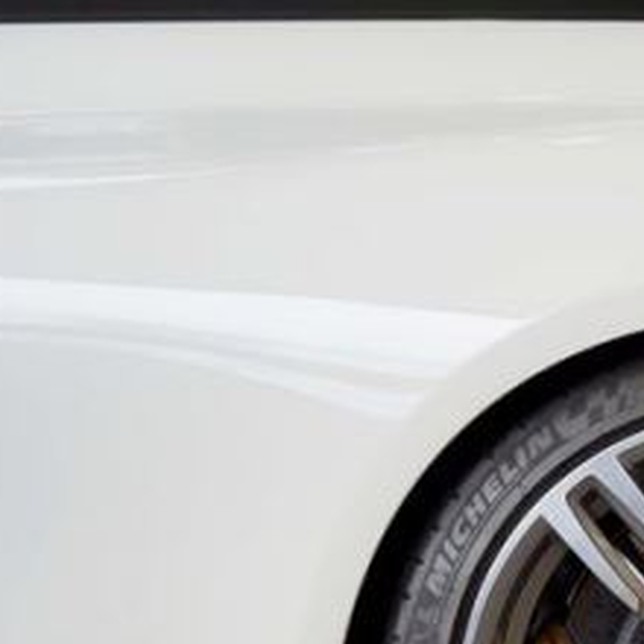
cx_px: 790
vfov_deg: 21.8
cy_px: 537
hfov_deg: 20.6
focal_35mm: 78
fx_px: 1645
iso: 200
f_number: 6.3
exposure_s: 1/60
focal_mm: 23
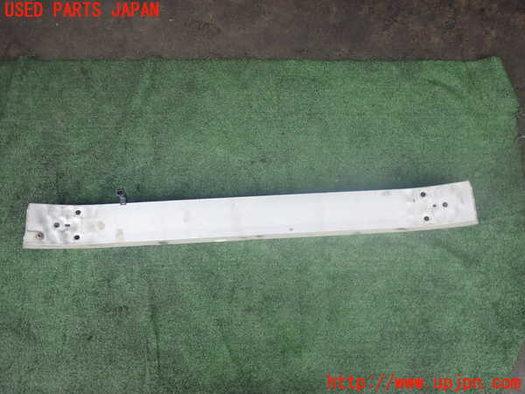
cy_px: 197
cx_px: 262
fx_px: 455
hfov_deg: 60.0
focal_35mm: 30
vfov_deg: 46.8
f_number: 2.3
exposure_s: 1/200
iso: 100
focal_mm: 5.4
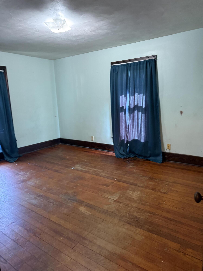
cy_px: 136
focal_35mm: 24
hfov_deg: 56.8
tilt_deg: -3.7
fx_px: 188
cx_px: 102
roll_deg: +1.7
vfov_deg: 71.6
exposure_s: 1/40
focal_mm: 6.76
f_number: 1.78
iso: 640
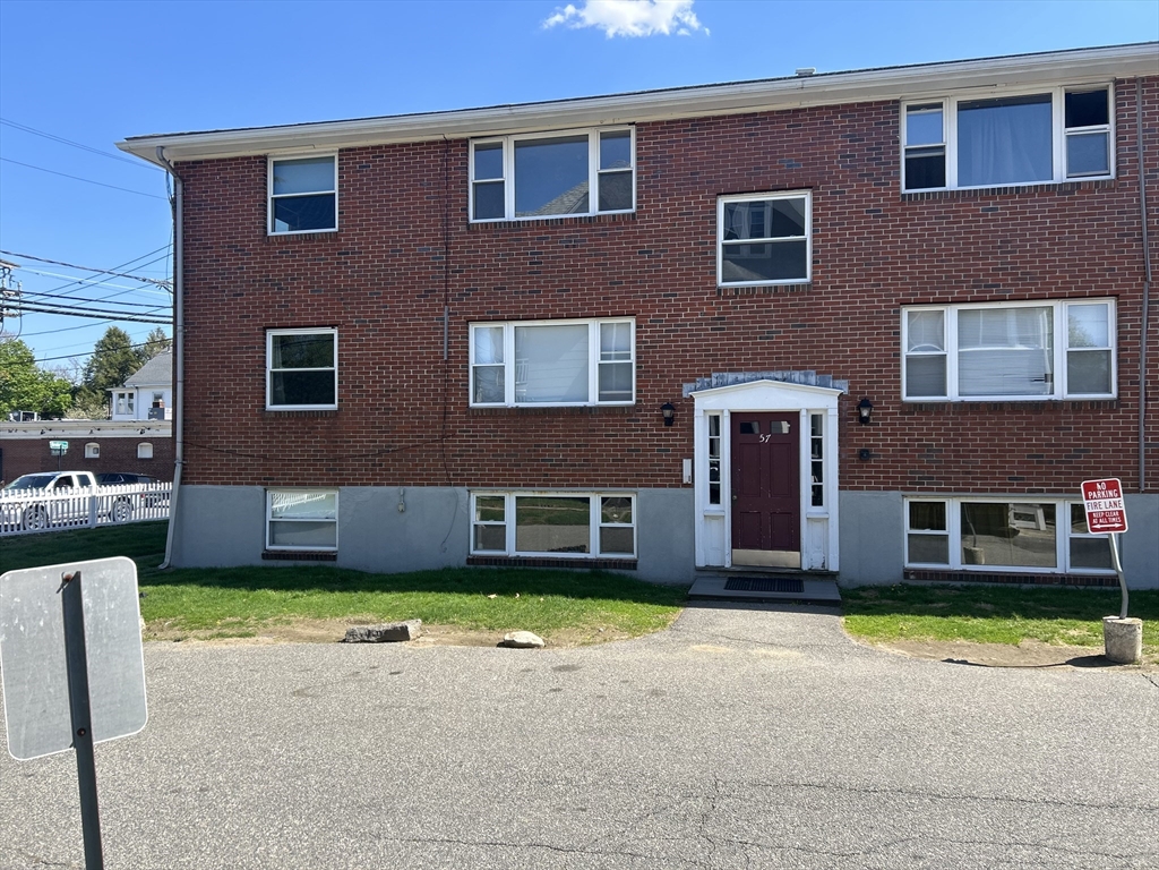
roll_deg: +0.5
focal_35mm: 26
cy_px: 435
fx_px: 871
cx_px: 580
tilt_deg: +1.5
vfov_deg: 53.1
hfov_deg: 67.3
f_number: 1.5
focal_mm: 5.7
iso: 50
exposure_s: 1/1779
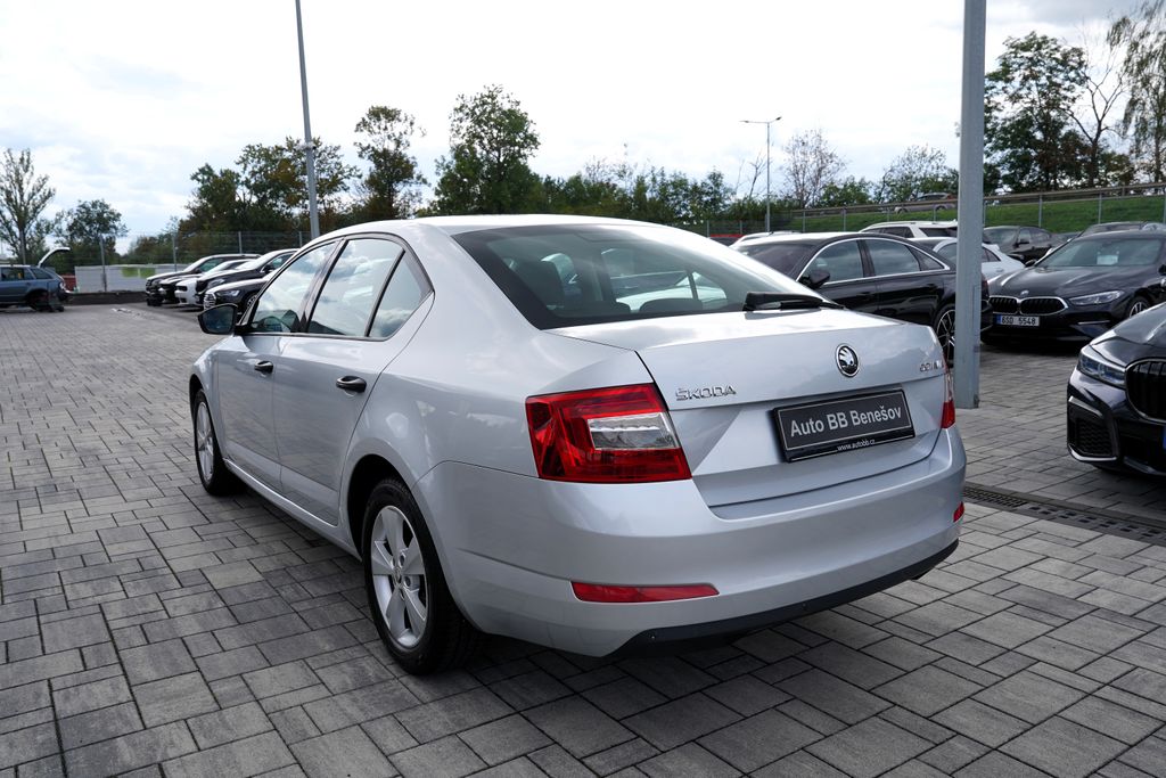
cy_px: 389
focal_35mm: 27
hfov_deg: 67.4
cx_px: 583
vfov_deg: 47.9
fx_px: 875
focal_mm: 27
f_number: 8
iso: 100
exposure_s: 1/200
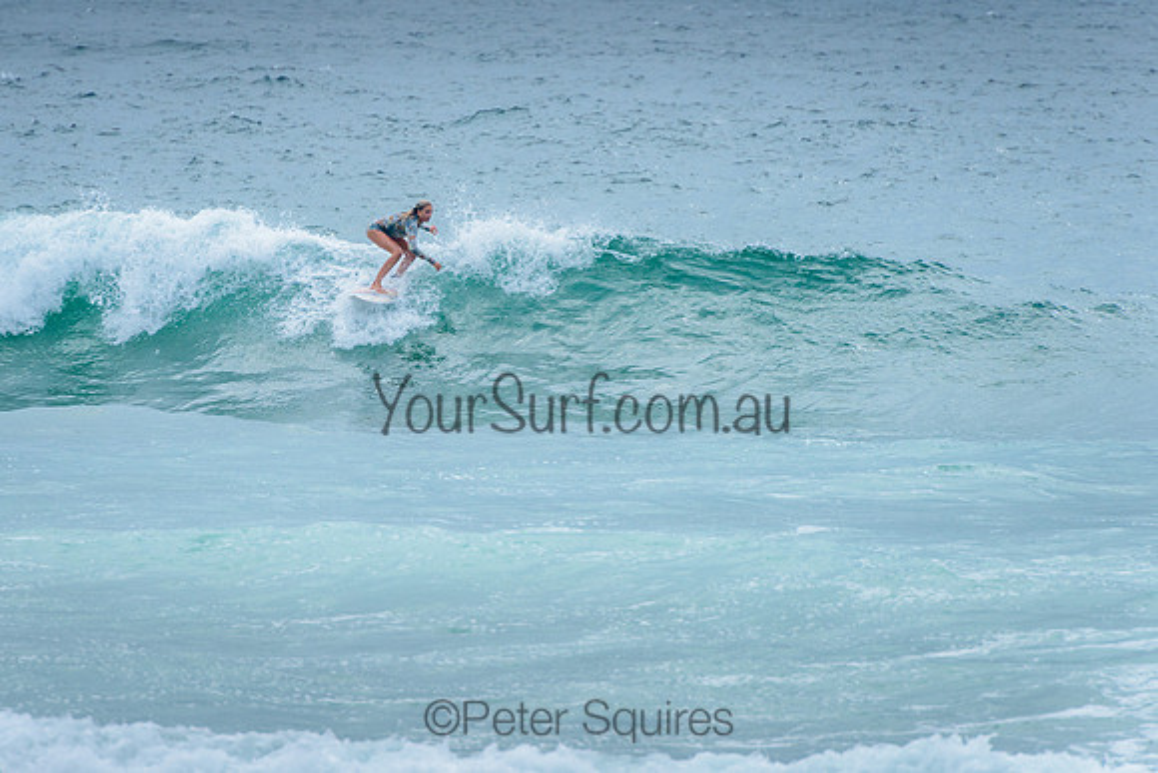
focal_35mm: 490
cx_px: 471
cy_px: 322
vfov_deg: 2.8
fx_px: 15770
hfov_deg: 4.2
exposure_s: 1/1600
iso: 500
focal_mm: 400
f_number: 7.1
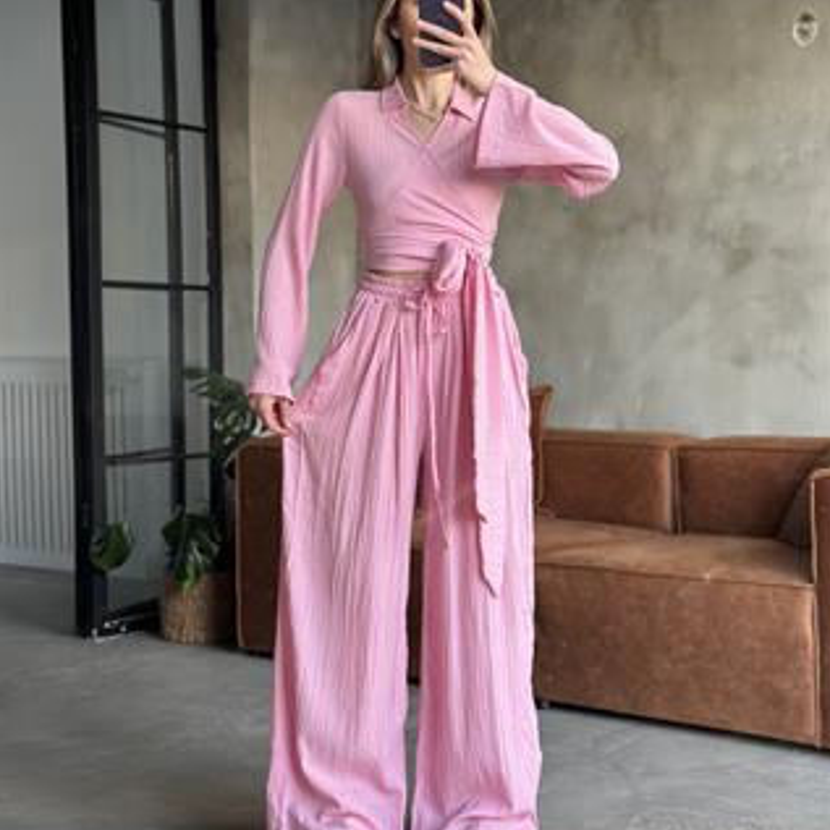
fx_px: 1546
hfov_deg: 30.0
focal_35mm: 57
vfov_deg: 30.0
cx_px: 416
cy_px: 367
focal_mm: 6.86
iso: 160
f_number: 1.78
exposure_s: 1/60
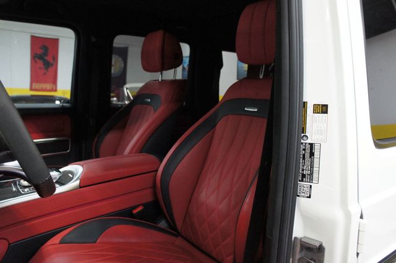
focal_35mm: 27
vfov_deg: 47.9
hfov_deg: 67.4
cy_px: 132
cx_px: 198
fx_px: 297
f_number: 3.5
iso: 1600
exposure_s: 1/60
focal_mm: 18
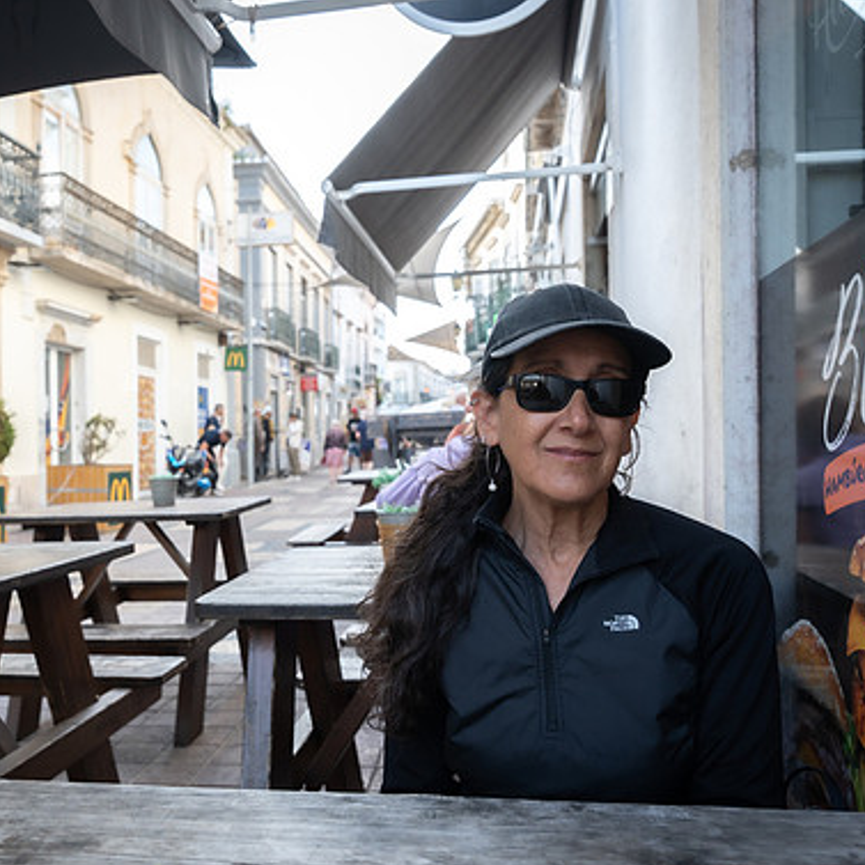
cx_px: 349
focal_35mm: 32
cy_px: 442
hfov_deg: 50.8
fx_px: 905
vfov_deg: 51.1
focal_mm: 24
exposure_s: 1/250
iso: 400
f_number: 5
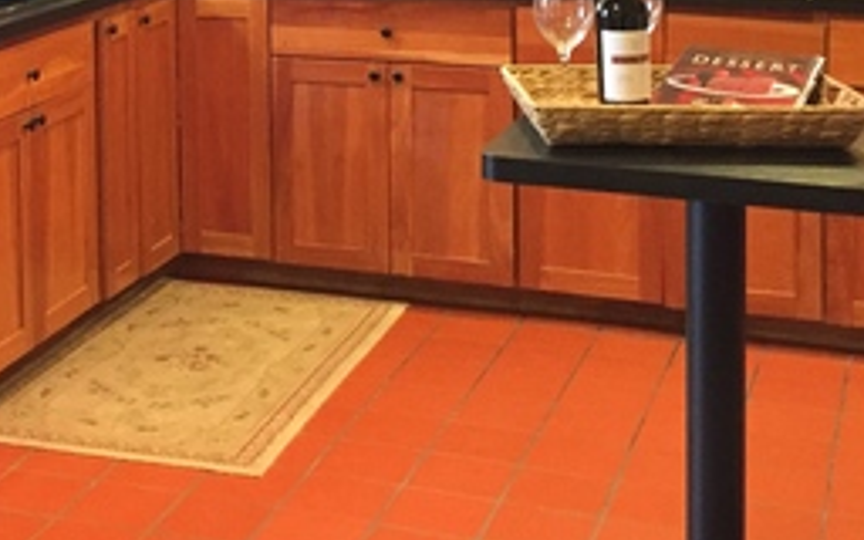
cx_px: 111
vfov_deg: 16.3
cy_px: -84
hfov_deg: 26.1
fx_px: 1813
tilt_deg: -5.6
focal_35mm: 77
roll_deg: +0.9
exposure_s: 1/17
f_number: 2.2
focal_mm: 4.15
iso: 250
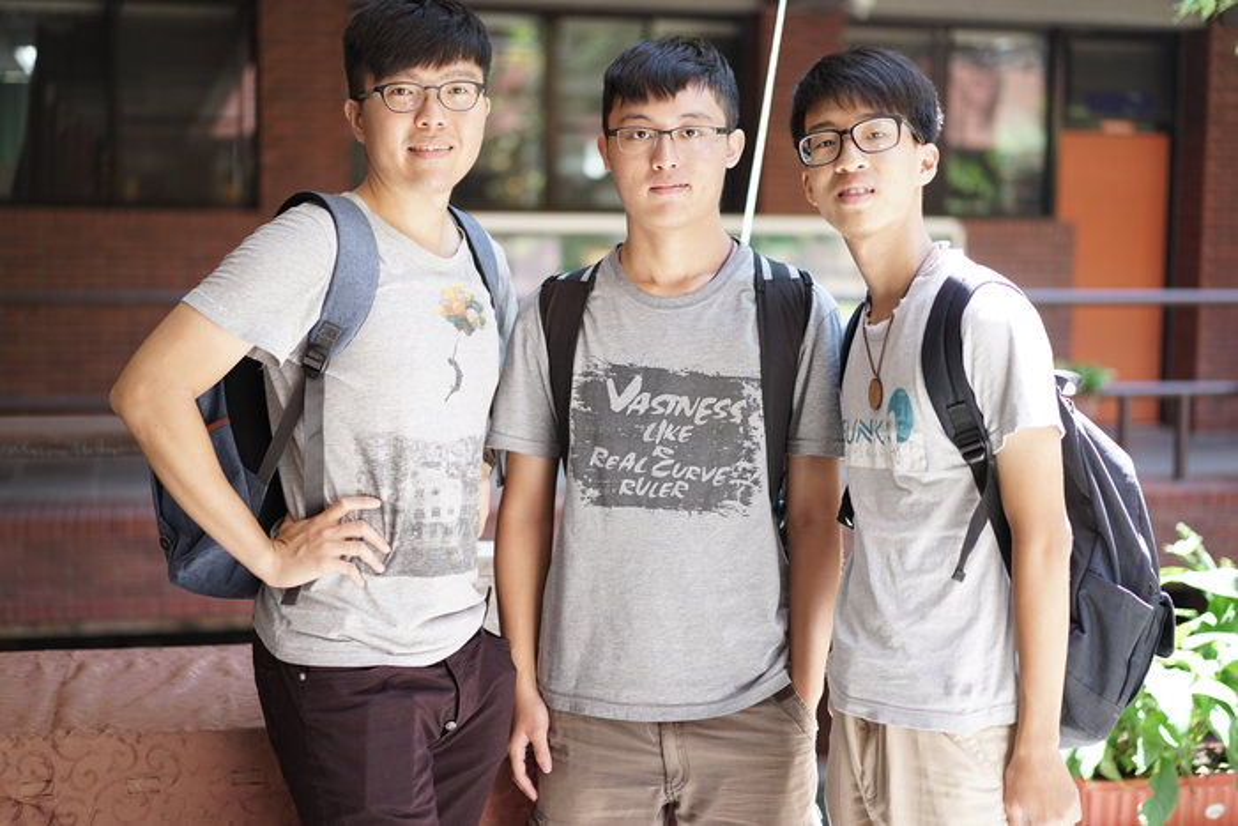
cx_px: 619
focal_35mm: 55
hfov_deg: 36.2
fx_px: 1892
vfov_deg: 24.6
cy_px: 413
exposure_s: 1/100
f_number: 1.8
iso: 100
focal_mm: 55
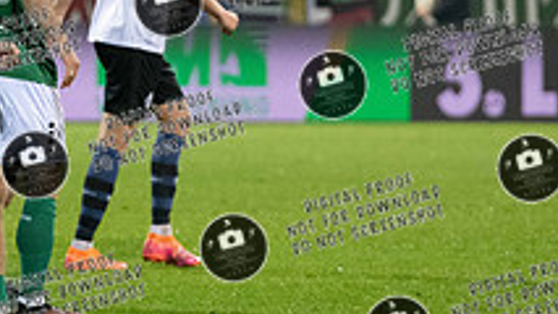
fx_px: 9340
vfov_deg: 1.9
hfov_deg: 3.4
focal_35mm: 631
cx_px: 21
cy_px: -26
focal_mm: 200
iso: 6400
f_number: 3.5
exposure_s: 1/1250
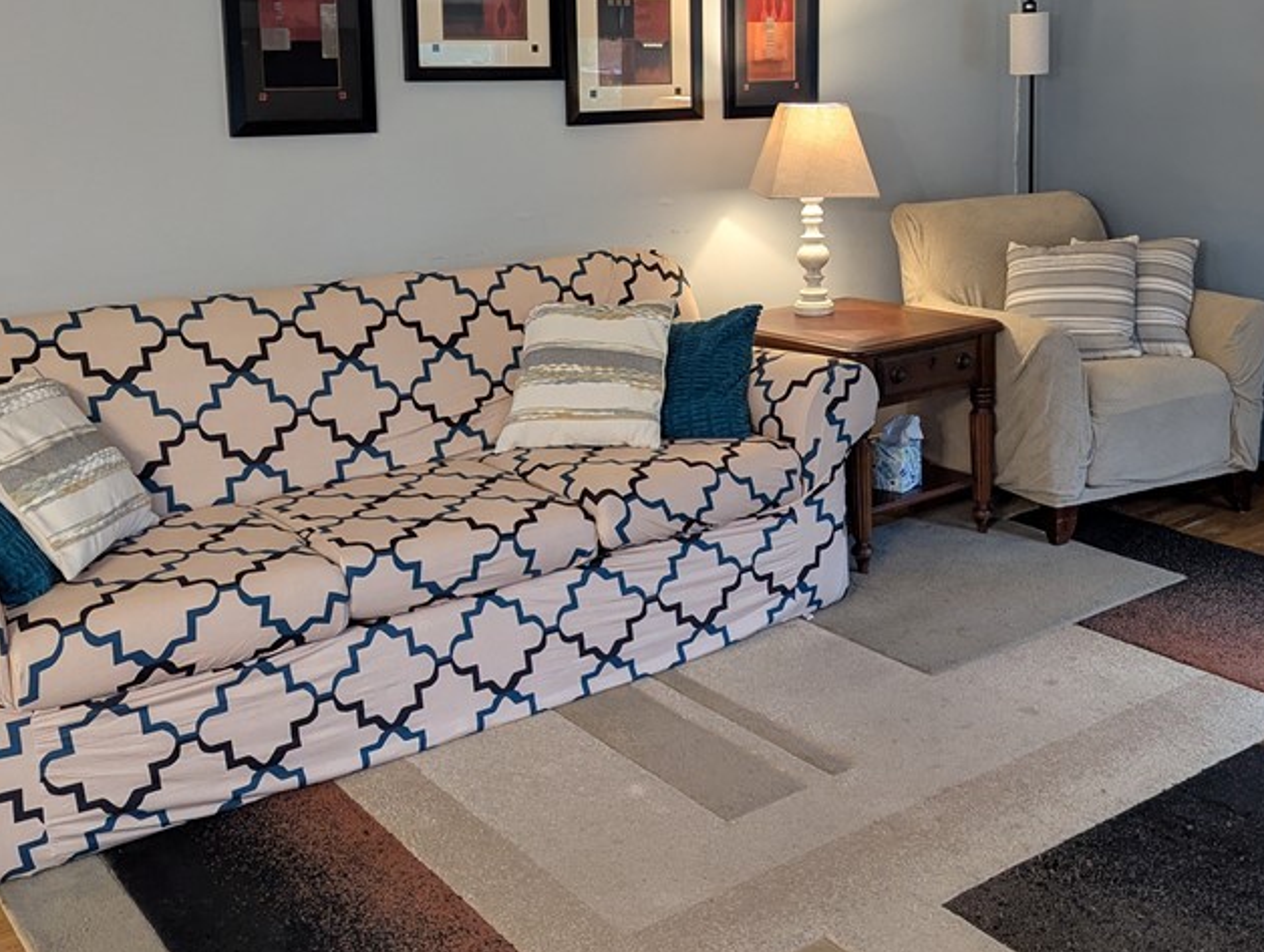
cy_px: 286
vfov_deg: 36.4
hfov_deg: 47.6
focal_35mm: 39
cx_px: 736
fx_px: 1426
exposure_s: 1/120
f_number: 1.85
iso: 766
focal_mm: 6.81
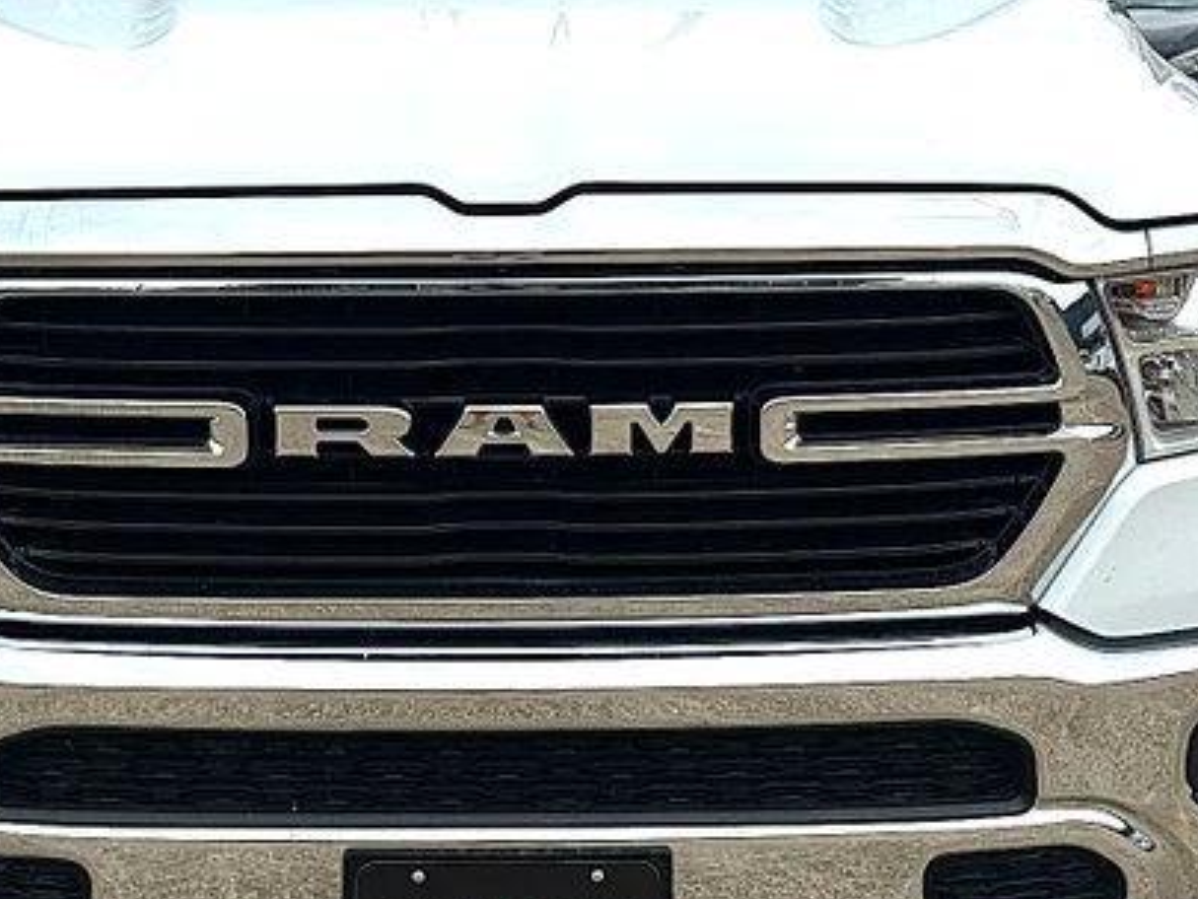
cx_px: 494
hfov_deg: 23.5
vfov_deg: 17.8
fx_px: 2873
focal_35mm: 83
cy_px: 395
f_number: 1.78
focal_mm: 6.86
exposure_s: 1/2809
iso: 64
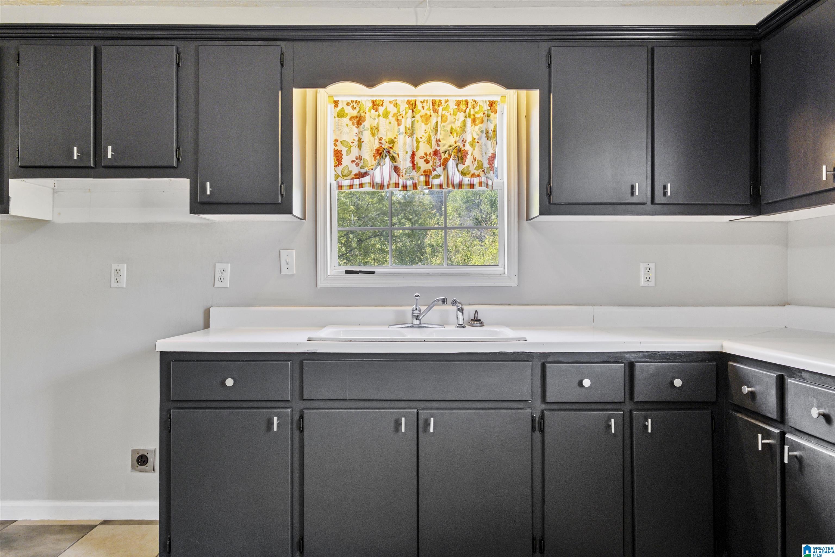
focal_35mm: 25
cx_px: 418
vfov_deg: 51.3
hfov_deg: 71.5
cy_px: 278
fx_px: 580
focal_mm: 16.6
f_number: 8
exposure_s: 1/4
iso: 800
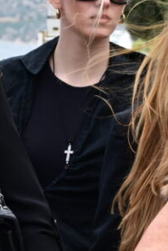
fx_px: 2709
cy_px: 129
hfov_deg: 3.6
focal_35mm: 388
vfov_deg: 5.3
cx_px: 117
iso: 800
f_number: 11
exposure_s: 1/320
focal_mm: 115
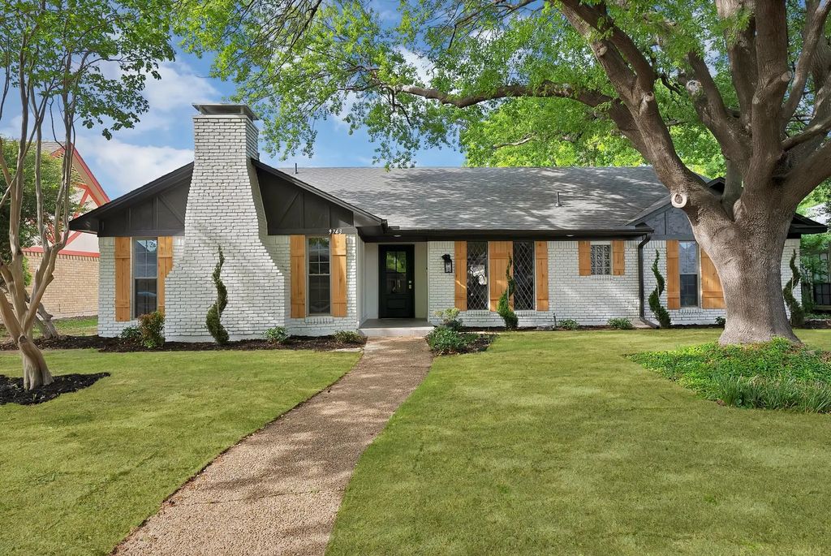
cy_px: 278
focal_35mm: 21
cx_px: 416
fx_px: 485
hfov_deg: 81.1
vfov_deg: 59.6
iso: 640
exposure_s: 1/250
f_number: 7.1
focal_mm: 21
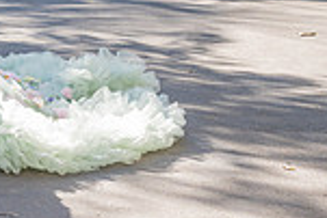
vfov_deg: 9.3
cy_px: -148
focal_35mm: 142
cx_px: -232
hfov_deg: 13.2
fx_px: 1291
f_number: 5
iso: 200
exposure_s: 1/200
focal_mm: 37
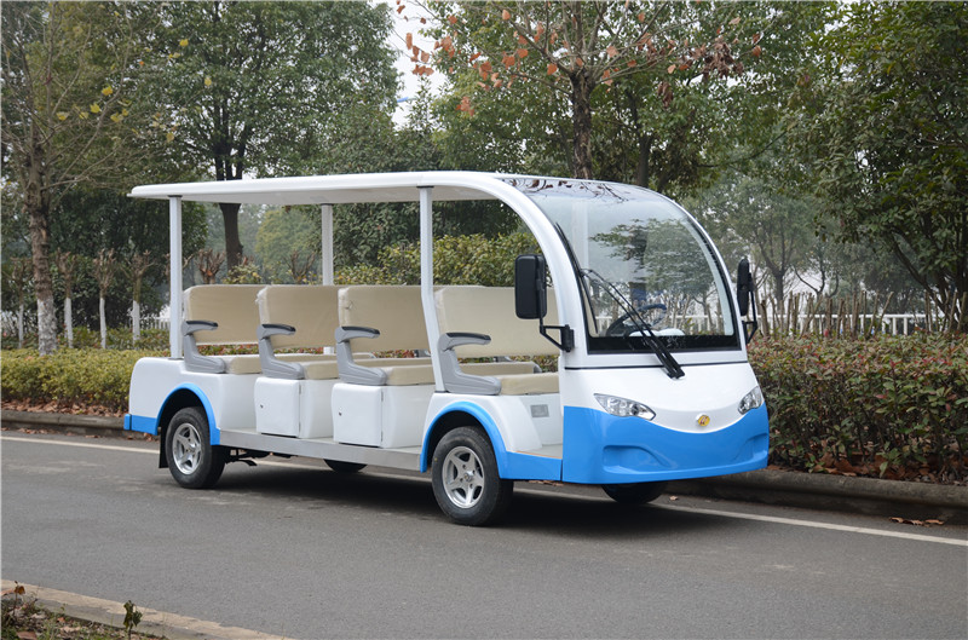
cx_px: 484
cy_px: 320
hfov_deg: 32.0
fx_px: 1690
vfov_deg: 21.5
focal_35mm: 63
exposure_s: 1/125
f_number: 6.3
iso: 100
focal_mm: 42
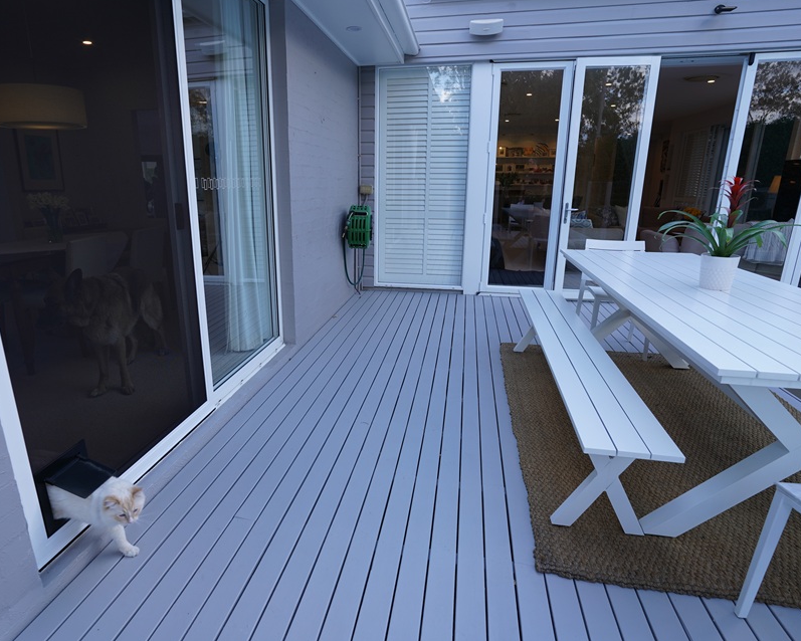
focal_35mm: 20
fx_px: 474
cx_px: 351
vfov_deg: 68.1
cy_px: 328
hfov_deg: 80.0
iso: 125
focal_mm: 17
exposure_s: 1/160
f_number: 4
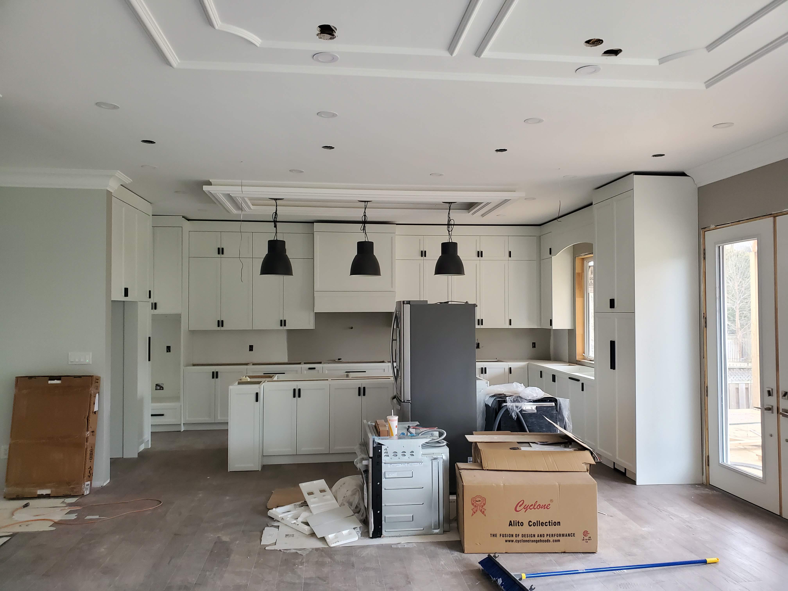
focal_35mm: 26
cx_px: 394
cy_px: 296
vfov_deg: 53.1
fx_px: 592
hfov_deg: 67.3
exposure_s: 1/40
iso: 250
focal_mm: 4.3
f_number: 2.4
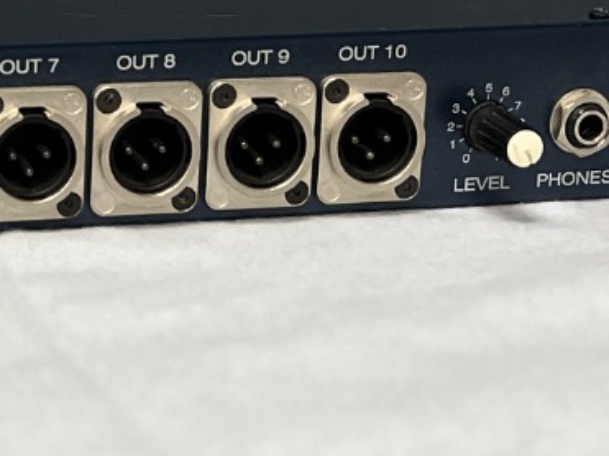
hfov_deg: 17.6
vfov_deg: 13.7
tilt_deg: -8.2
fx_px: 1776
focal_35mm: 101
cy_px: -236
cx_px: -277
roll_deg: -0.5
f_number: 1.5
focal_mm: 5.7
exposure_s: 1/50
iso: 320
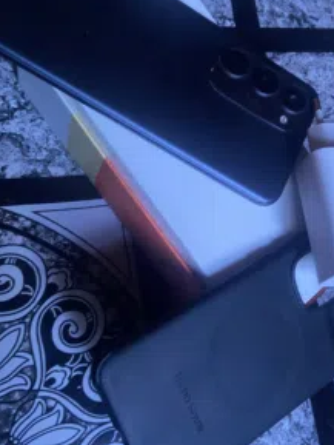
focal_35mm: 36
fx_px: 463
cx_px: 179
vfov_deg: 51.3
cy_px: 222
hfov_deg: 39.7
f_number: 1.8
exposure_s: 1/30
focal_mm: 4.25
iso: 640
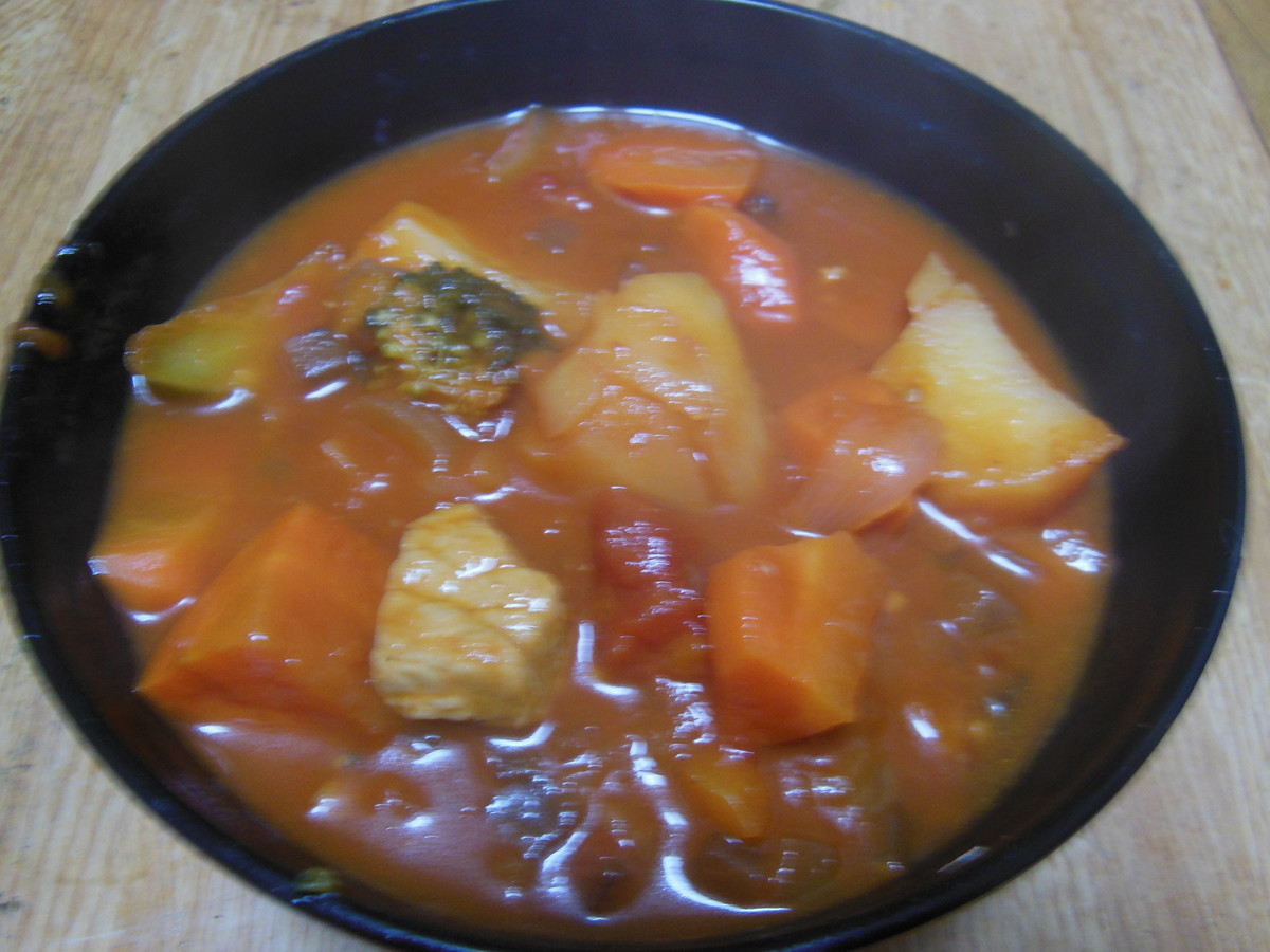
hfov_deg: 61.7
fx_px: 1064
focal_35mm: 29
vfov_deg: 48.2
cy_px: 476
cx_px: 635
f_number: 3.7
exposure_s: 1/6
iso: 400
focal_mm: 5.2
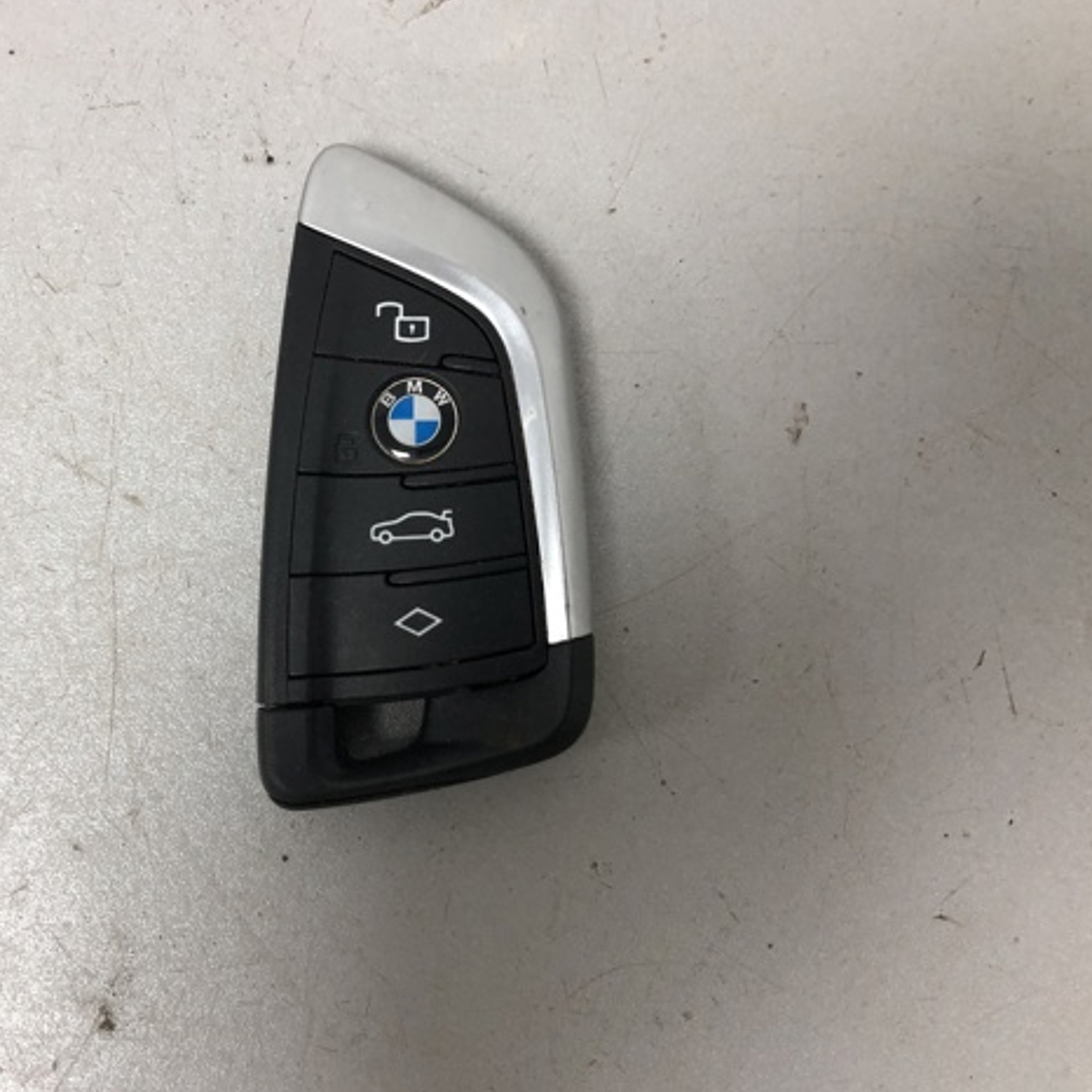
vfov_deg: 48.5
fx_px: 1213
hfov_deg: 47.7
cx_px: 368
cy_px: 551
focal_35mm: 34
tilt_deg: -83.1
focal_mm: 4
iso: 40
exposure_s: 1/33
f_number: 1.8
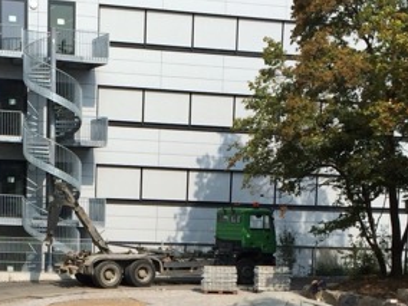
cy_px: 358
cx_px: 49
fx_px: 1120
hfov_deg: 20.3
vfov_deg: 15.1
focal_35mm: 95
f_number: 2.2
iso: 32
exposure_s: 1/2933
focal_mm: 4.12
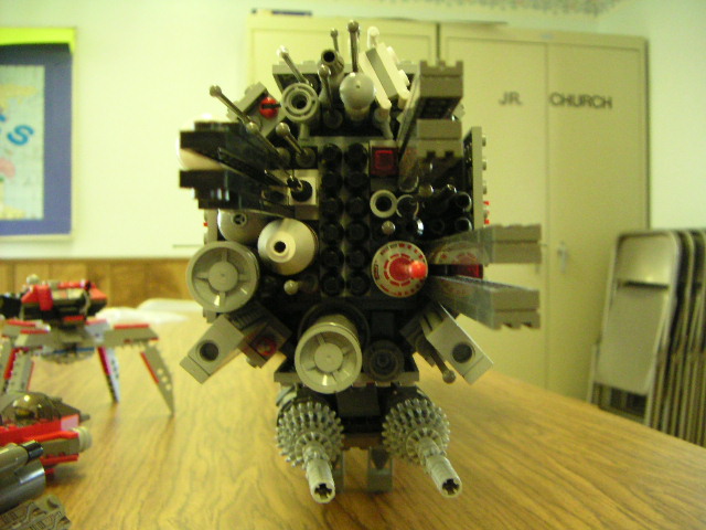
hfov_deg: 46.8
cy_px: 265
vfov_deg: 36.0
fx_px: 816
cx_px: 353
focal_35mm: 40
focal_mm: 5.3
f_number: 2.9
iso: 400
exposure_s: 1/20
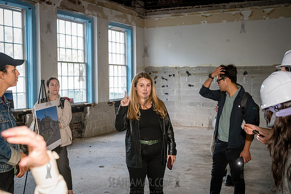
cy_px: 97
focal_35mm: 48
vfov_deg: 28.1
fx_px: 388
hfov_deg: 41.1
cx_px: 146
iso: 5000
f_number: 4.5
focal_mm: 48
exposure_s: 1/640
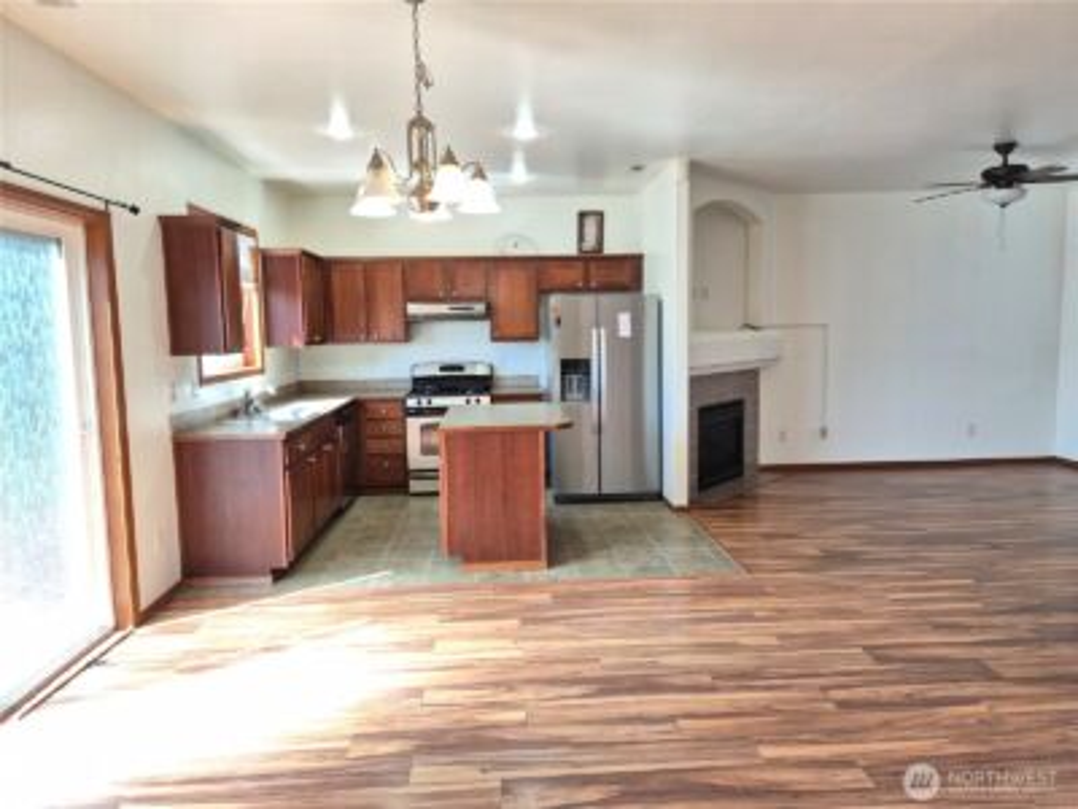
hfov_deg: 73.9
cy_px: 404
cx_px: 539
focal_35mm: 23
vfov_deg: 58.9
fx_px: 716
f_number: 1.8
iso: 100
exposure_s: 1/120
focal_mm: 5.4
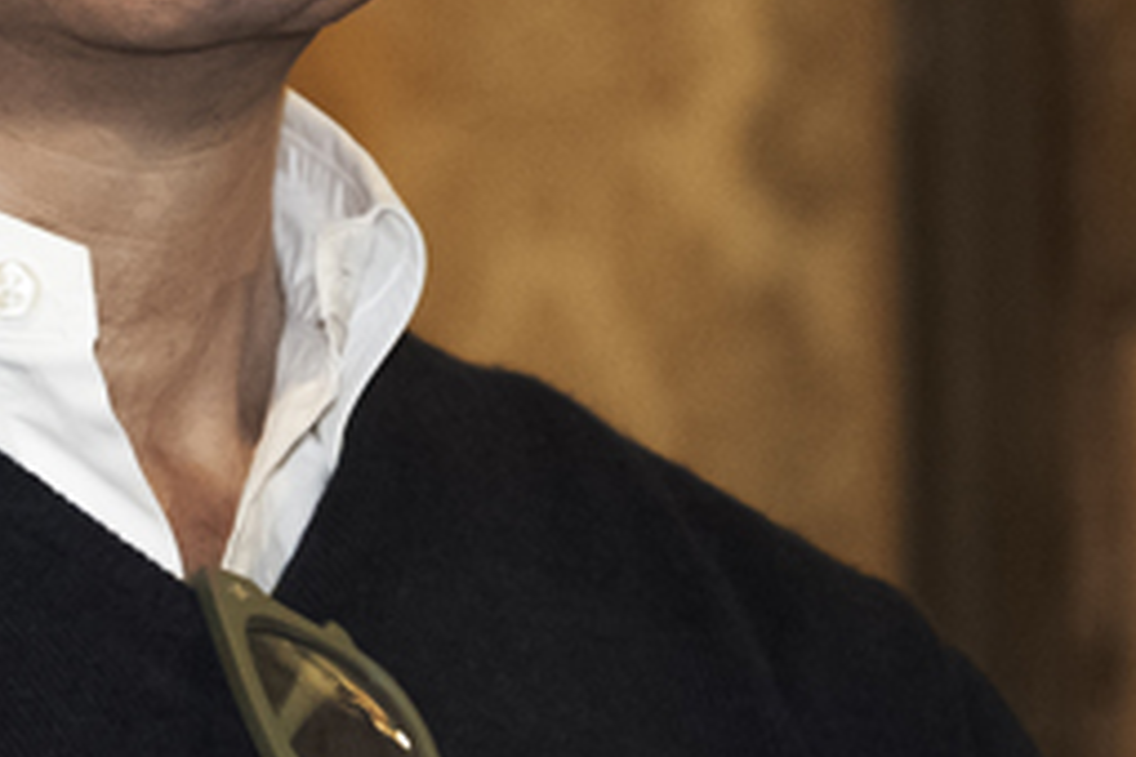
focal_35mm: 630
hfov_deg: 3.2
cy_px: 445
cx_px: -1270
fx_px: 19878
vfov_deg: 2.2
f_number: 3.2
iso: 3200
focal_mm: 71.5
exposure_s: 1/80
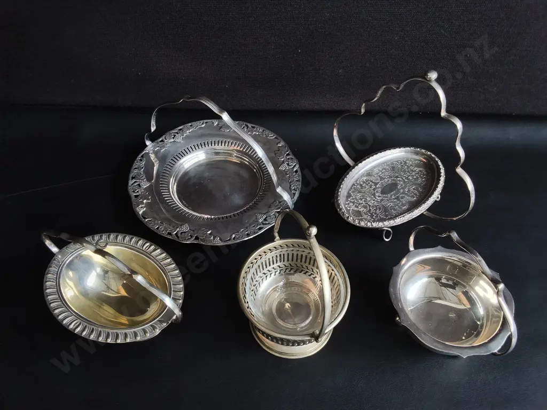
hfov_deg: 65.3
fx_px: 427
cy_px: 205
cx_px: 274
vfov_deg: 51.4
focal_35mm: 27
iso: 80
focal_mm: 2.87
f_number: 2
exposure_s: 1/120
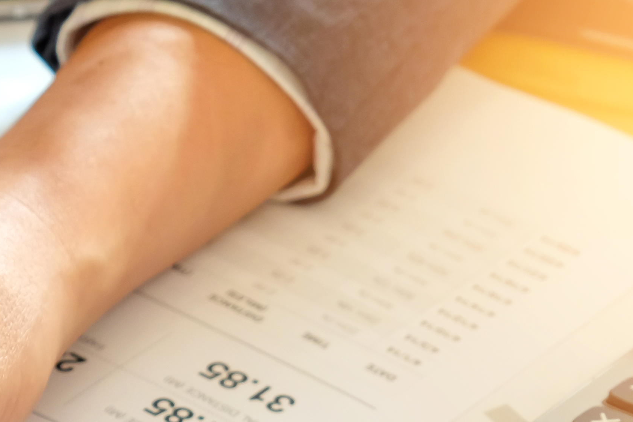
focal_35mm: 229
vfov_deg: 6.0
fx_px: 4026
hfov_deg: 9.0
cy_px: 539
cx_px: 313
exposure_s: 1/125
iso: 800
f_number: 4.5
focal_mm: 52.7
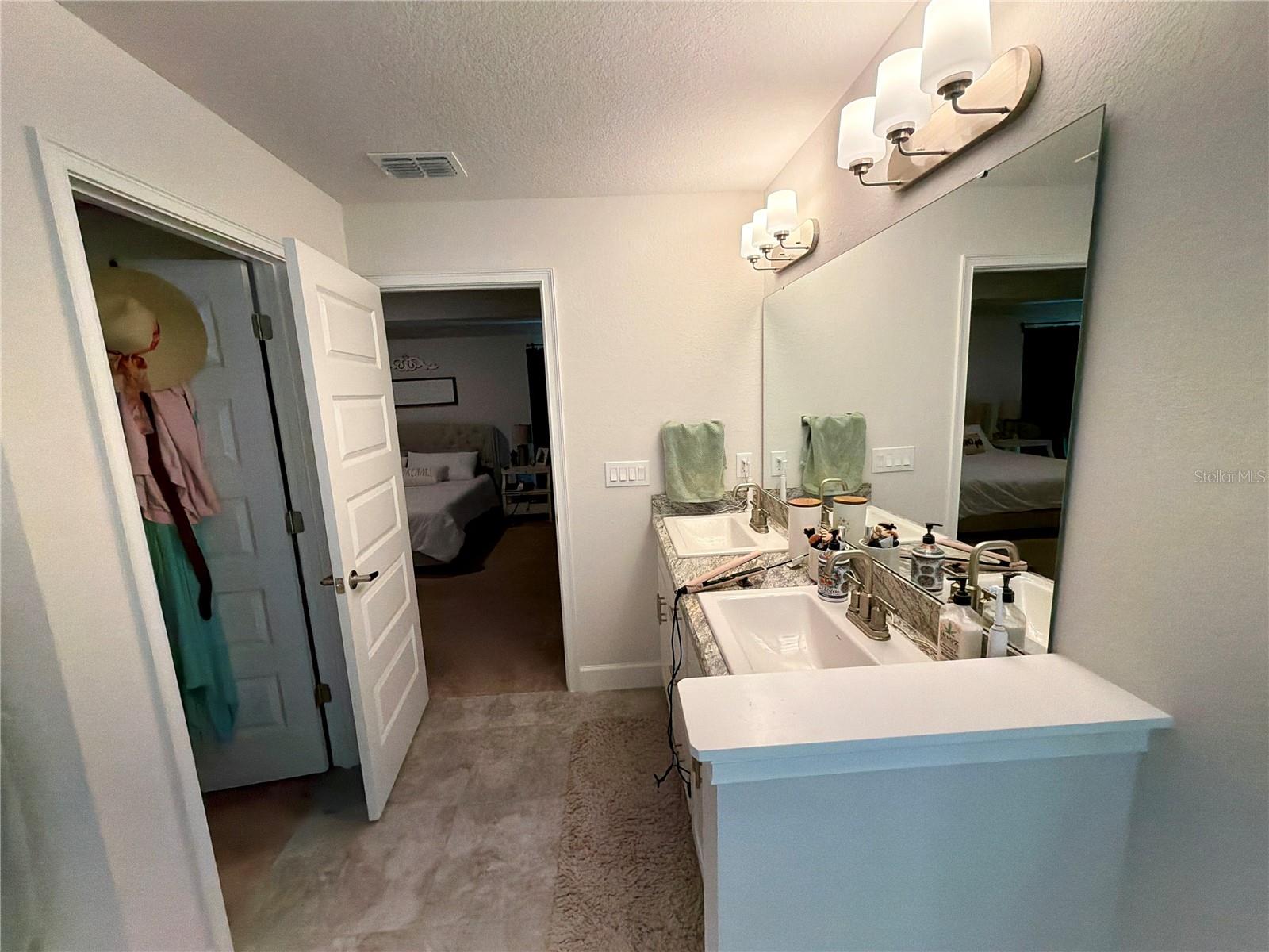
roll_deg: +2.6
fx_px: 513
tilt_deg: -9.5
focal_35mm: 14
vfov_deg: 85.7
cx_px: 634
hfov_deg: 102.1
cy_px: 476
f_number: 2.2
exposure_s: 1/242
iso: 320
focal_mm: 2.22
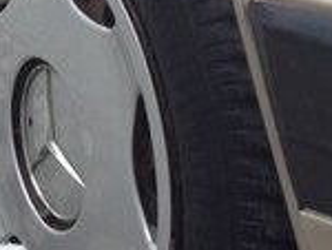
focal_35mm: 145
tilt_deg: -10.7
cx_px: 55
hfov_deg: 13.5
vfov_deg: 9.9
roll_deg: +1.6
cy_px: -123
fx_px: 1393
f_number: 2.4
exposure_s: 1/60
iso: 64
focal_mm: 4.12
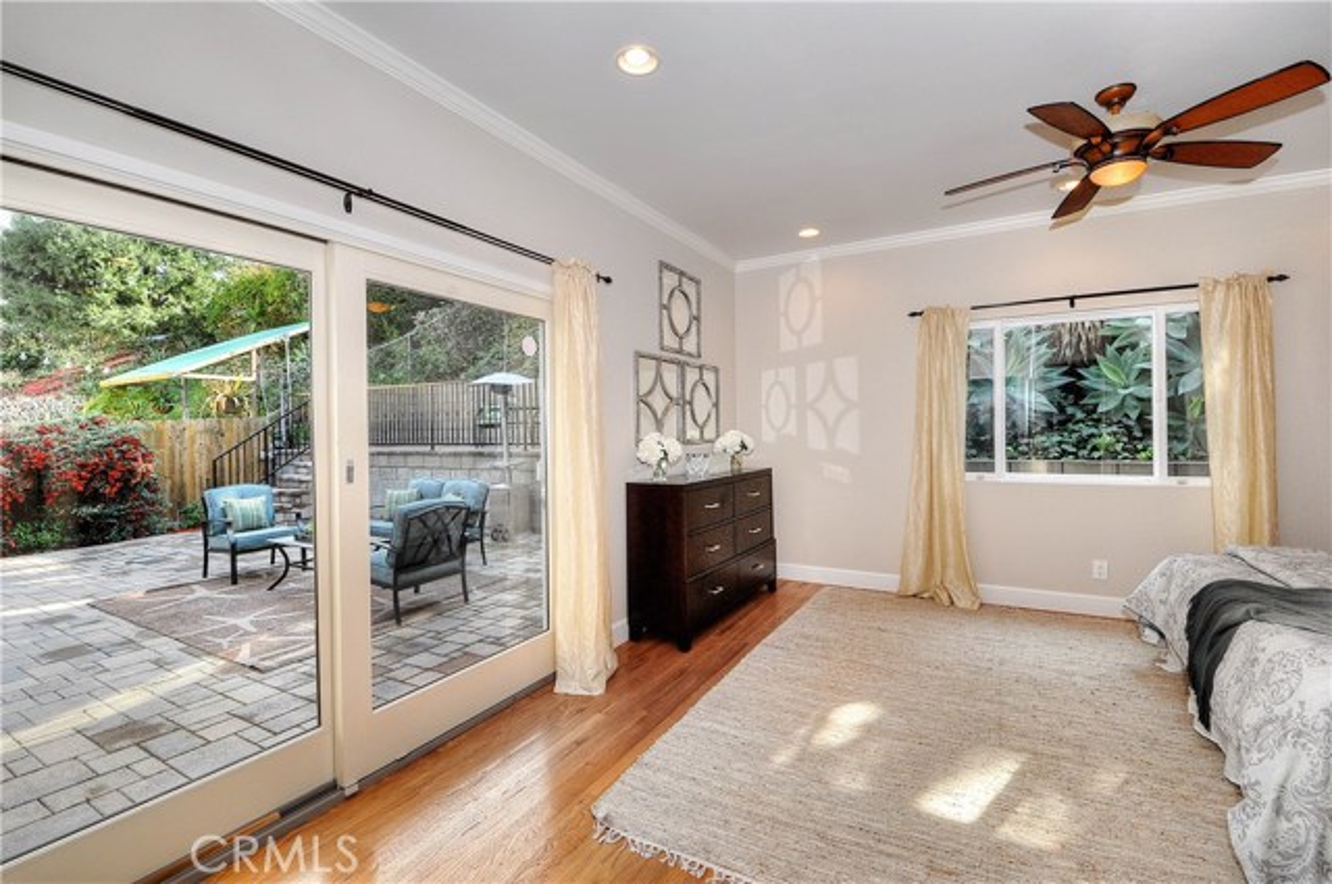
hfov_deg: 100.5
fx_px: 554
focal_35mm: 15
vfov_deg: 77.2
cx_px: 666
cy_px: 442
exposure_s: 1/60
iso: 400
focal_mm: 10
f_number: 13
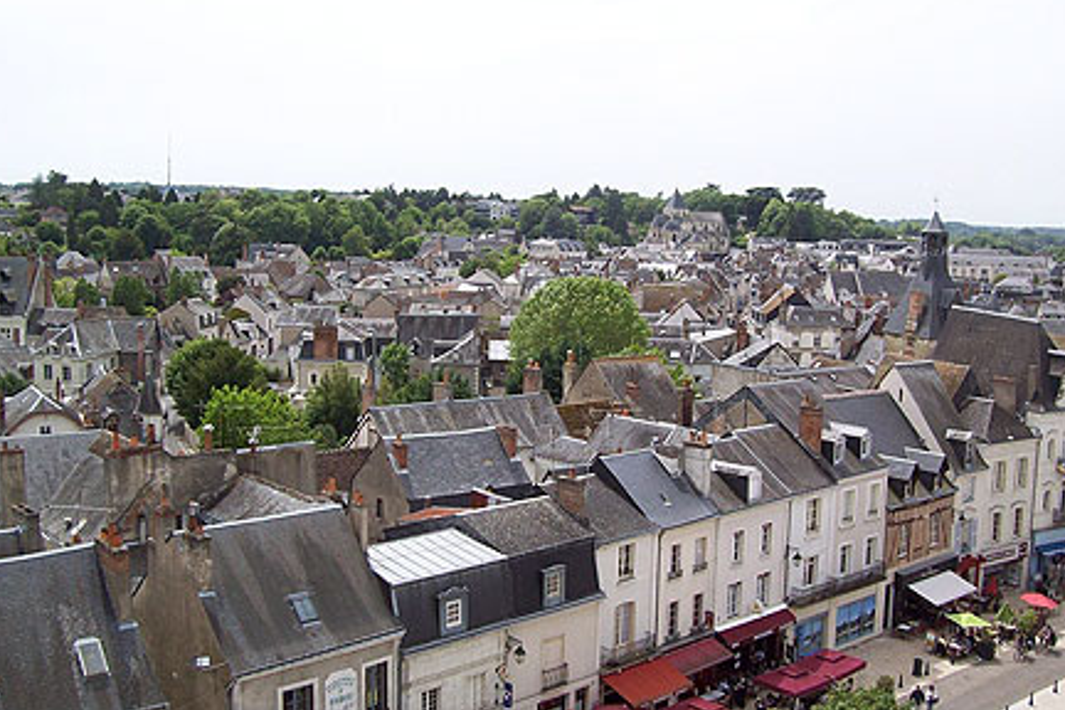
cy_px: 303
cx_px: 523
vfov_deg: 34.1
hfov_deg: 49.6
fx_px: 1154
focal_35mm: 39
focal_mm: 6
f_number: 4.8
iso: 80
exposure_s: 1/428
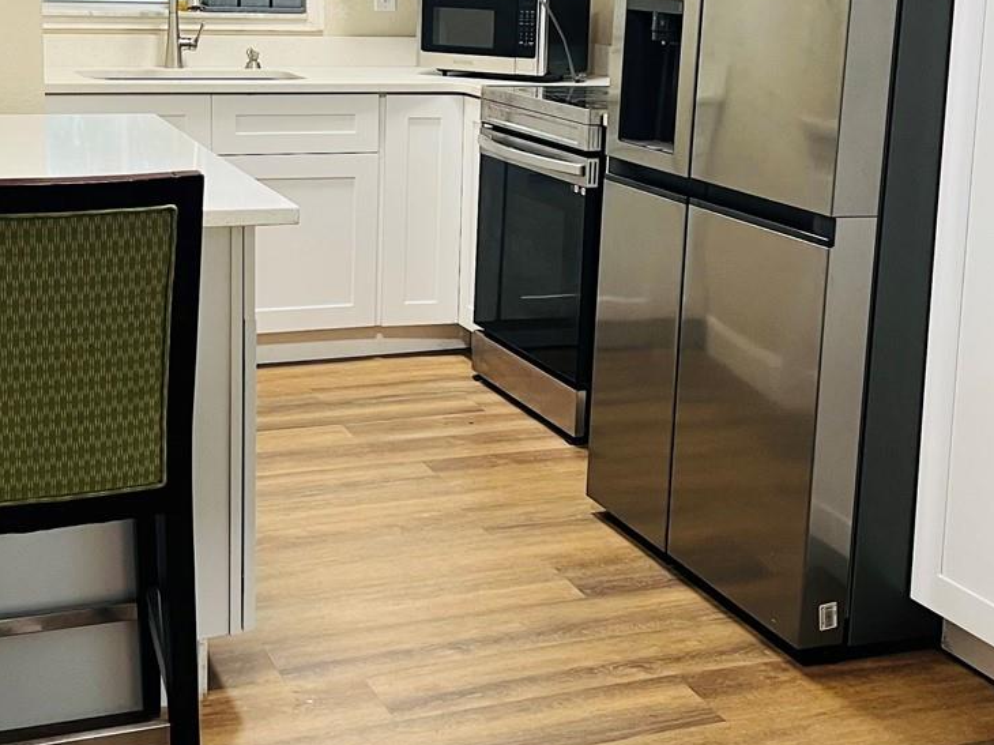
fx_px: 1636
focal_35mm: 57
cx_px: 497
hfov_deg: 33.8
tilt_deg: -10.9
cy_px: 229
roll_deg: -1.7
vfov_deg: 25.5
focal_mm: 5.7
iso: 125
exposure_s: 1/60
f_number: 1.5
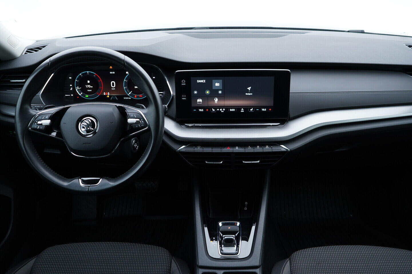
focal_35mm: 36
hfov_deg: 53.1
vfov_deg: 36.9
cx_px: 206
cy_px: 137
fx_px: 412
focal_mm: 24
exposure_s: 1/40
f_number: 2.8
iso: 200
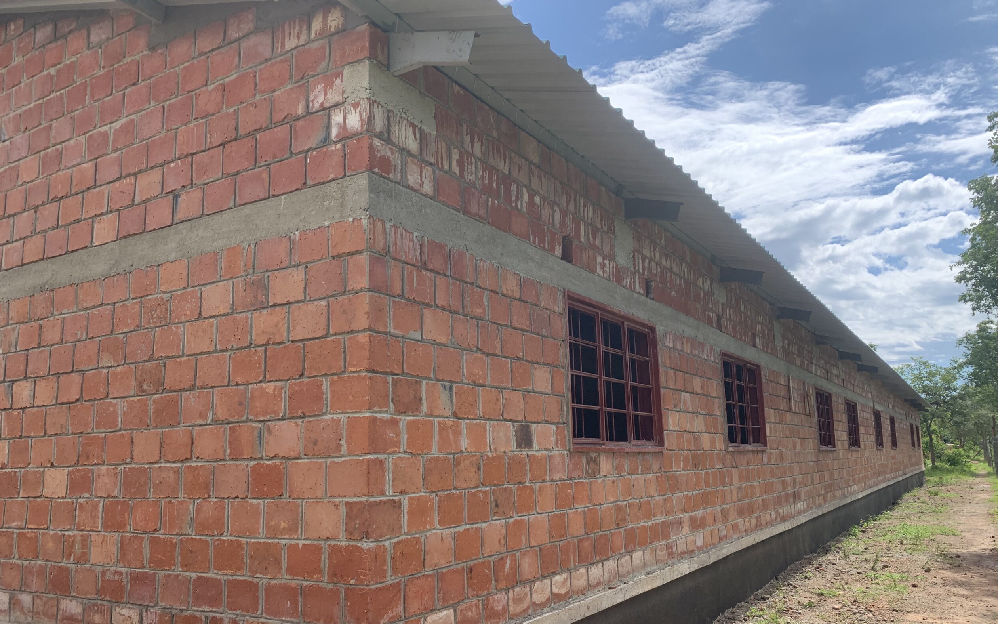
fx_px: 762
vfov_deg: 44.4
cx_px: 503
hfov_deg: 66.5
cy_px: 365
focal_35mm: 28
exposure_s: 1/1350
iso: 25
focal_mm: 4.25
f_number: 1.8
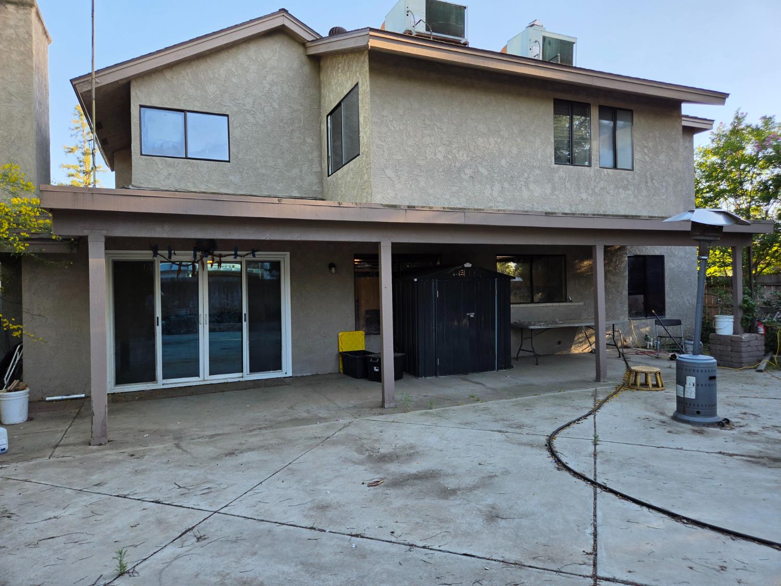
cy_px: 293
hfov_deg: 73.9
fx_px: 519
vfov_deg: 58.9
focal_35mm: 23
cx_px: 390
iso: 80
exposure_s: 1/1157
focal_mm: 5.4
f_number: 1.8
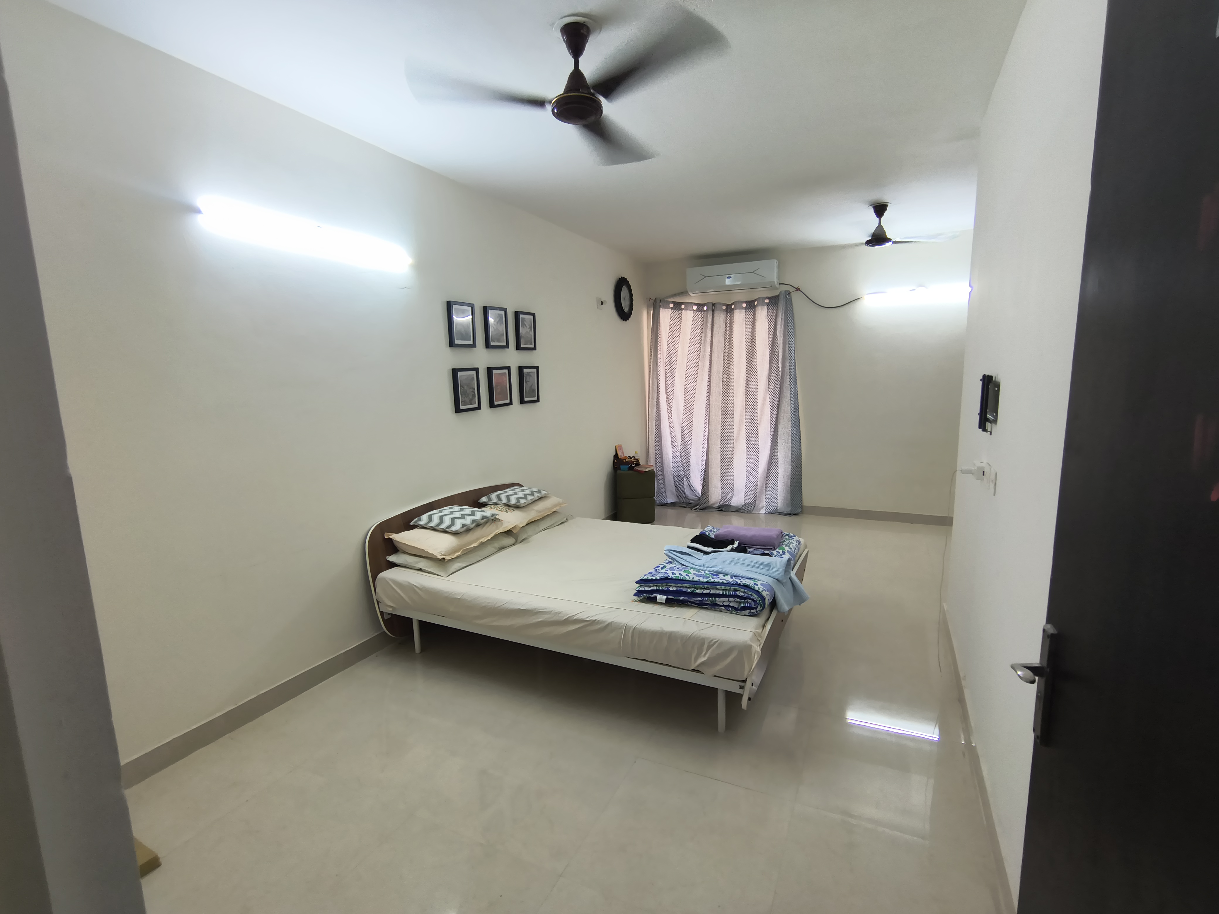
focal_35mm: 12
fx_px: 423
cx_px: 610
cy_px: 457
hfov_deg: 110.5
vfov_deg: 94.5
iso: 356
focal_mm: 2.13
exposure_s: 1/50
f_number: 2.2
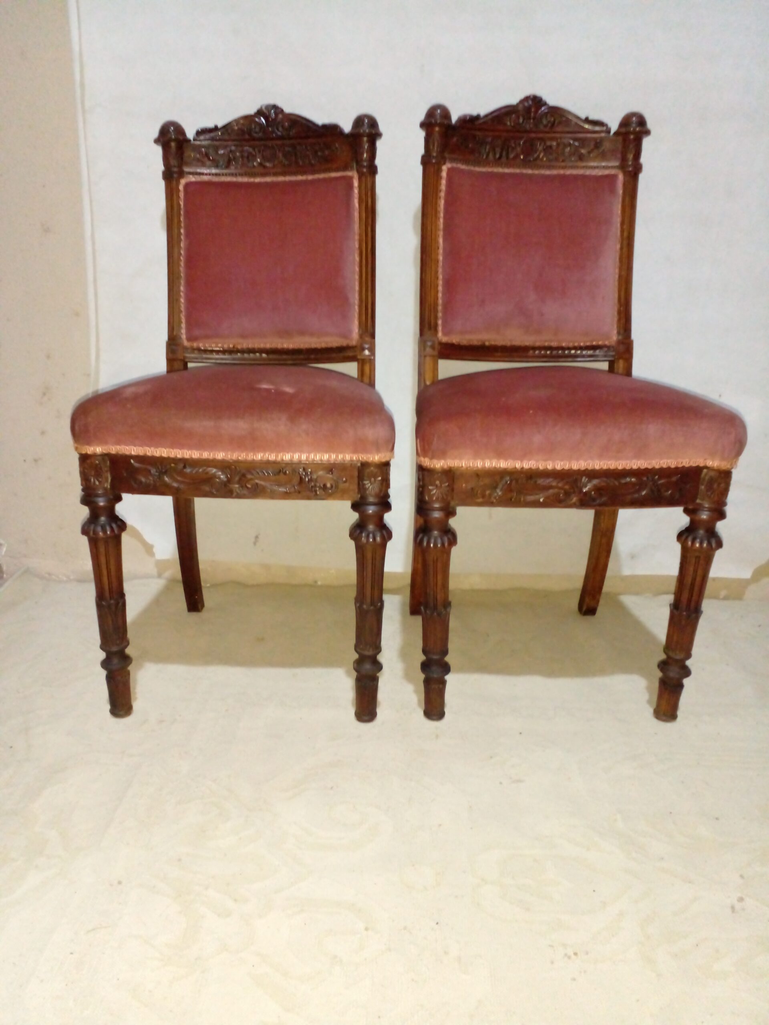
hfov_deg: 51.4
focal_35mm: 27
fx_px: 800
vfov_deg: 65.3
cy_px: 512
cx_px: 384
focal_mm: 3.6
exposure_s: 1/20
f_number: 1.9
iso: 500
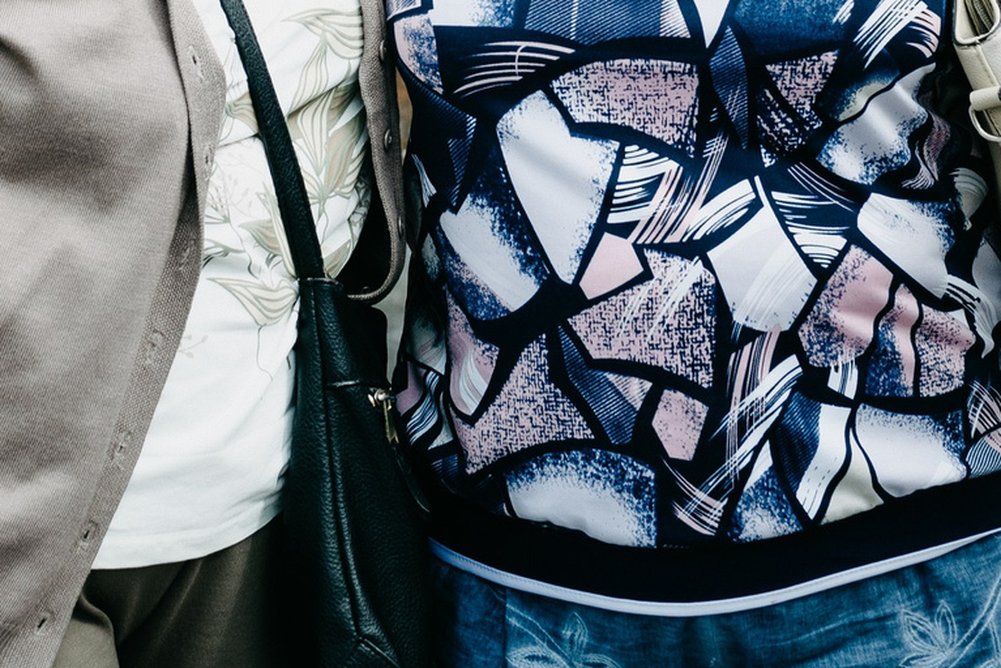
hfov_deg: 17.0
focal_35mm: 120
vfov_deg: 11.0
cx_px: 320
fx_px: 3338
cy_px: -346
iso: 160
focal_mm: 35
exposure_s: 1/1000
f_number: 4
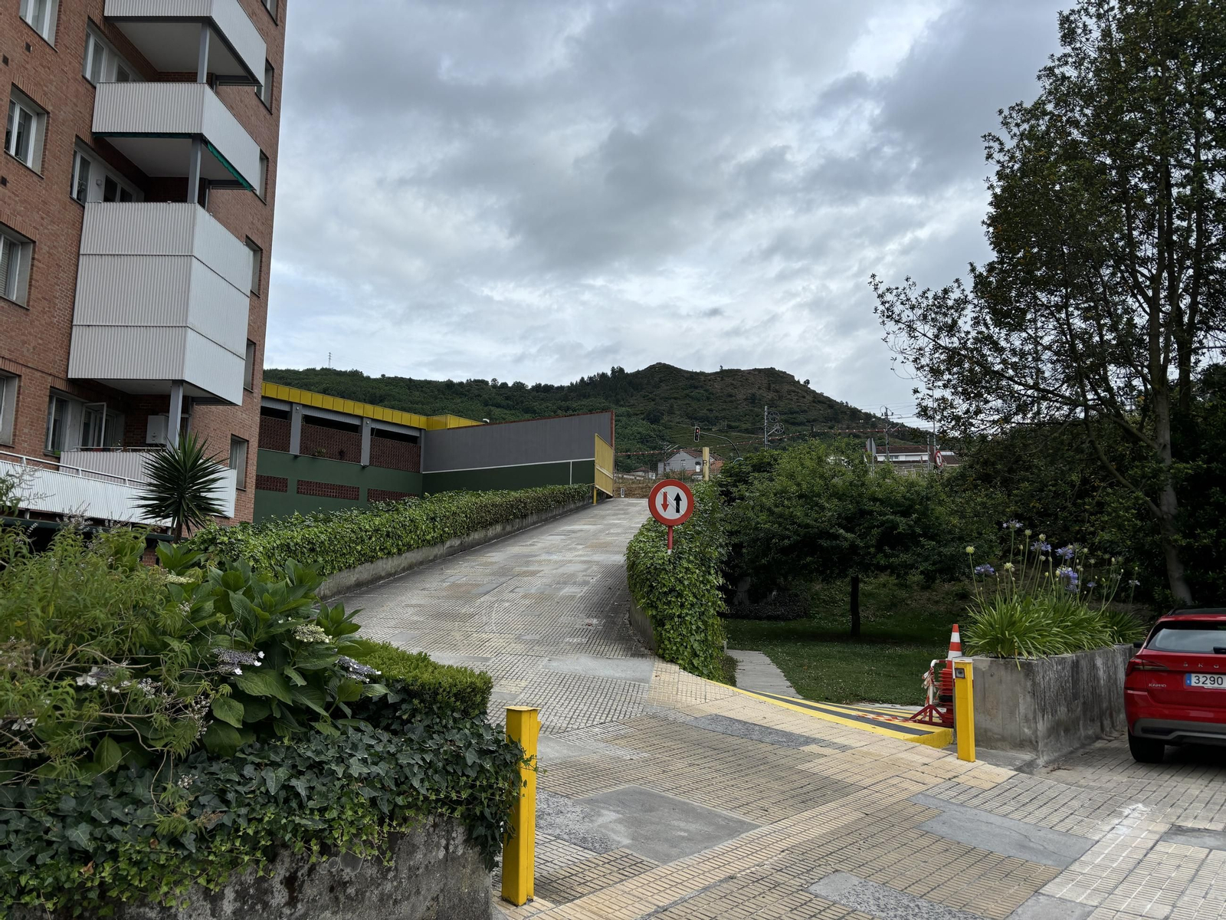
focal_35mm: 26
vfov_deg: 53.1
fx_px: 921
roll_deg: -1.3
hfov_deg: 67.3
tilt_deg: +7.9
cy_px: 460
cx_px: 613
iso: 50
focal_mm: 5.96
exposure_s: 1/2639
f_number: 1.6
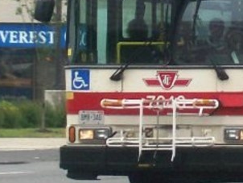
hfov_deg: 5.4
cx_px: 272
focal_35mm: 366
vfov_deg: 4.1
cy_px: 46
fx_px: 2571
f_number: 4.8
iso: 108
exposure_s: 1/125
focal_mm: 18
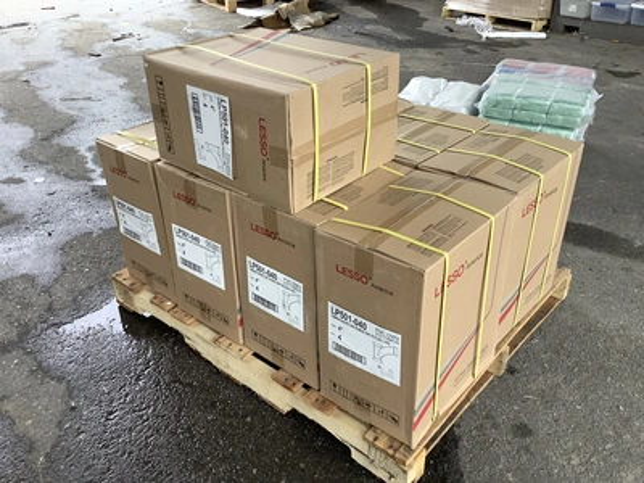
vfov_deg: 45.4
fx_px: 577
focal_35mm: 31
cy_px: 242
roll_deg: +3.3
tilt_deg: -27.1
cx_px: 322
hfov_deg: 58.4
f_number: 2.4
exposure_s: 1/120
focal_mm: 3.3
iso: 50
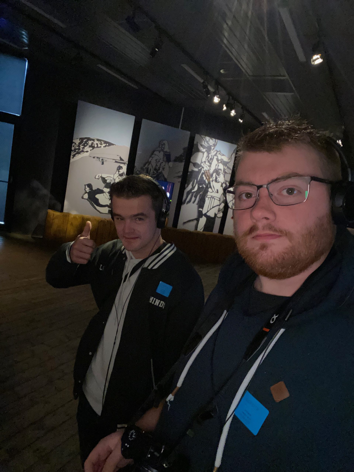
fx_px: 314
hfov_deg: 58.9
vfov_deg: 73.9
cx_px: 177
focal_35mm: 23
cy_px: 236
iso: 800
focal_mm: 2.71
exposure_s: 1/18
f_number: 2.2
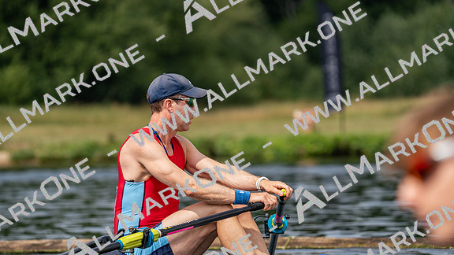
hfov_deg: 6.2
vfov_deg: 3.5
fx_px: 4213
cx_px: 227
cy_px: 149
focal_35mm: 350
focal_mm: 332
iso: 250
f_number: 6.3
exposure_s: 1/1600
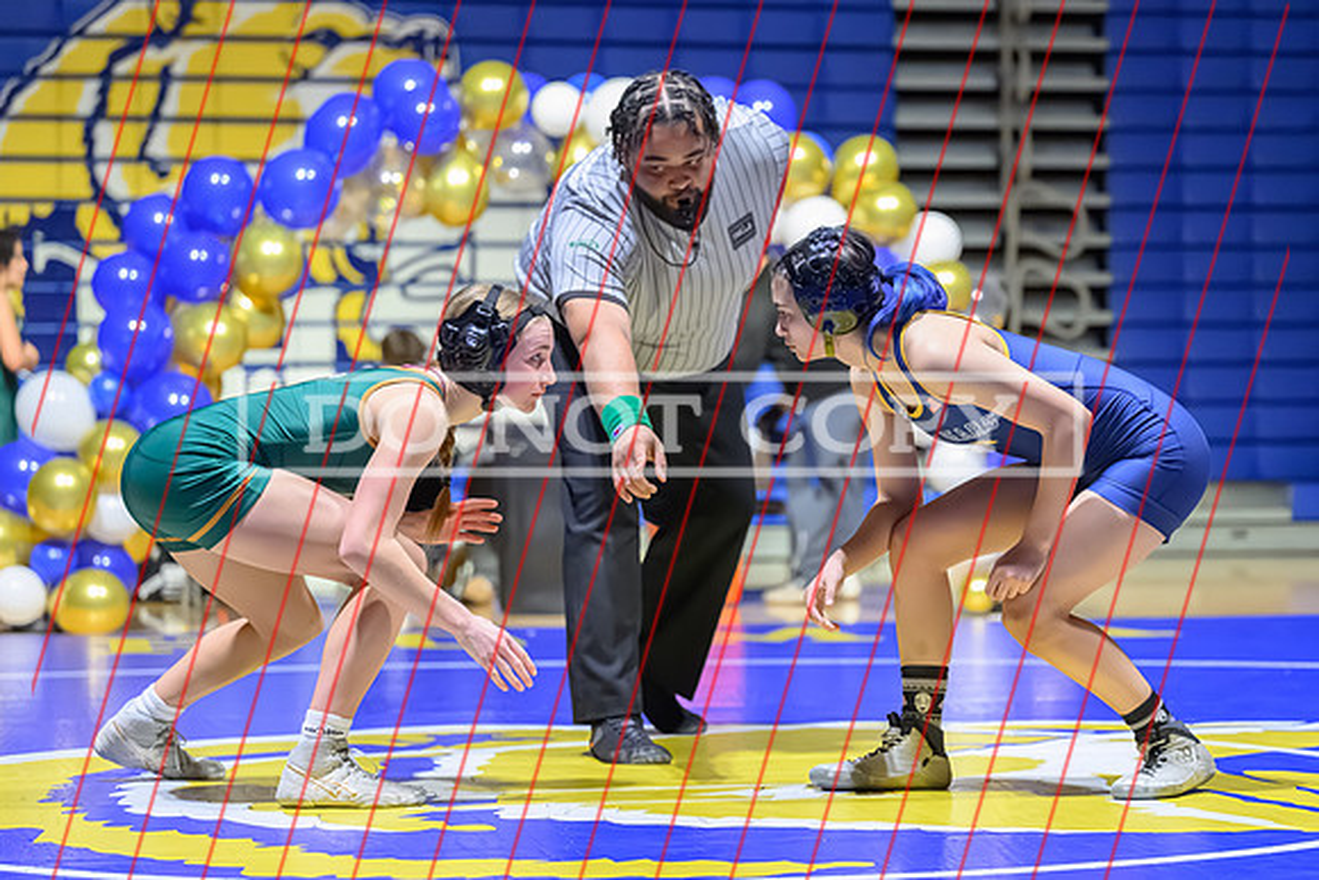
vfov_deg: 13.5
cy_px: 453
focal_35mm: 101
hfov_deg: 20.1
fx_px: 3709
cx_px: 788
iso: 12800
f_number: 2.8
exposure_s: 1/640
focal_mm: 84
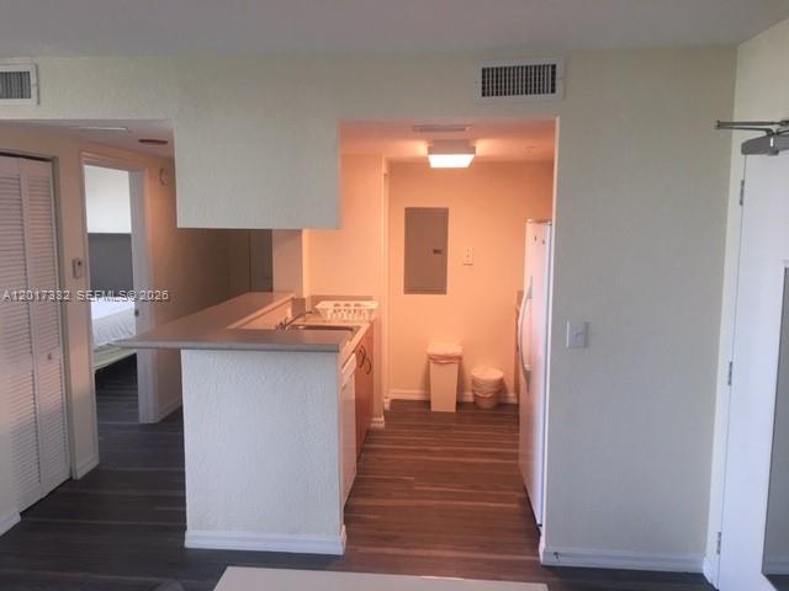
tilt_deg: -5.9
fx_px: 661
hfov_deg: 61.7
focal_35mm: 29
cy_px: 296
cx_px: 394
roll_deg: -0.1
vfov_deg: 48.2
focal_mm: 4.15
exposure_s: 1/15
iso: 32
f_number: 2.2
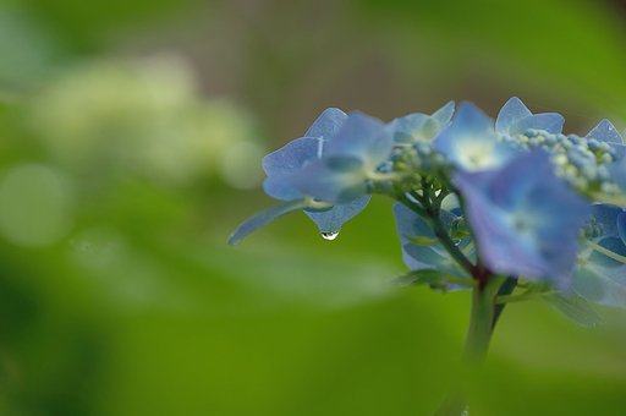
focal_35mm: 450
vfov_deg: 3.0
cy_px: 208
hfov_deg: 4.6
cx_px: 313
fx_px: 7815
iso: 160
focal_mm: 300
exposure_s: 1/250
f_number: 4
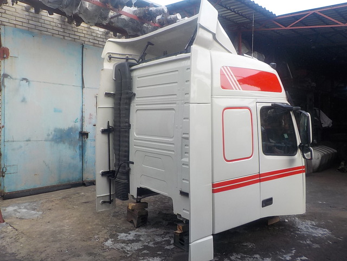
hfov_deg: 60.0
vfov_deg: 46.8
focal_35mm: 30
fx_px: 301
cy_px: 130
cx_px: 174
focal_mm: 4.1
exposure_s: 1/160
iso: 125
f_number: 3.3
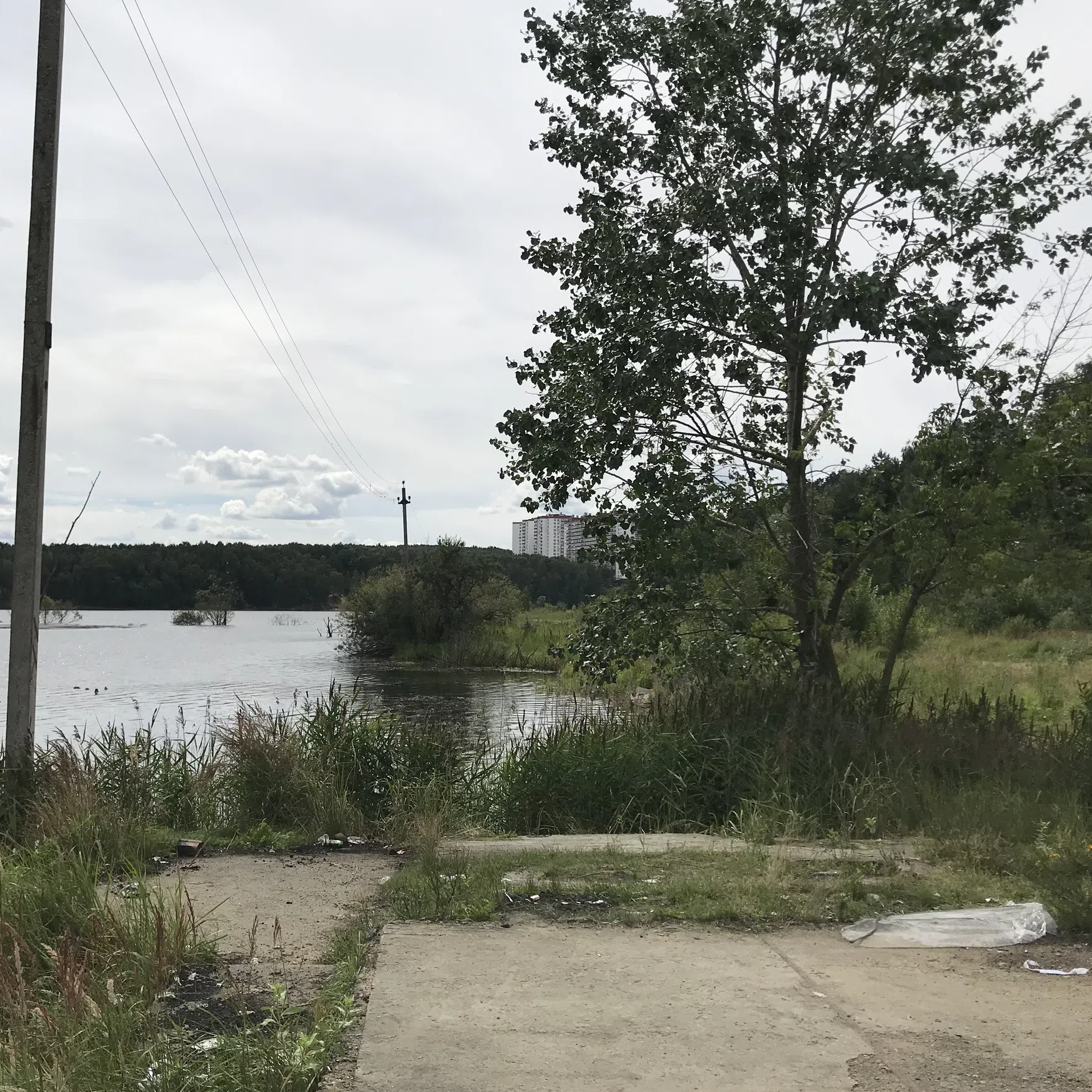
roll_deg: -1.4
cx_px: 423
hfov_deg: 48.1
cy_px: 540
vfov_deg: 48.4
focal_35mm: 34
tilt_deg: +6.3
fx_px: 1213
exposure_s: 1/5650
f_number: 1.8
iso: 25
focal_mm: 3.99
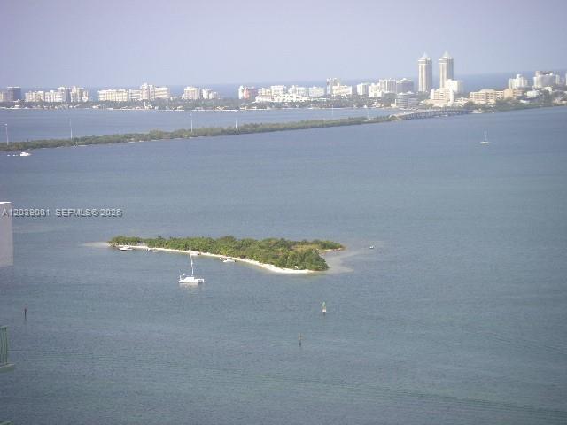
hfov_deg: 15.4
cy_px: 212
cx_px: 284
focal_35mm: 128
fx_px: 2097
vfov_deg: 11.6
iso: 64
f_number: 4.2
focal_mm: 21.1
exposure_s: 1/320
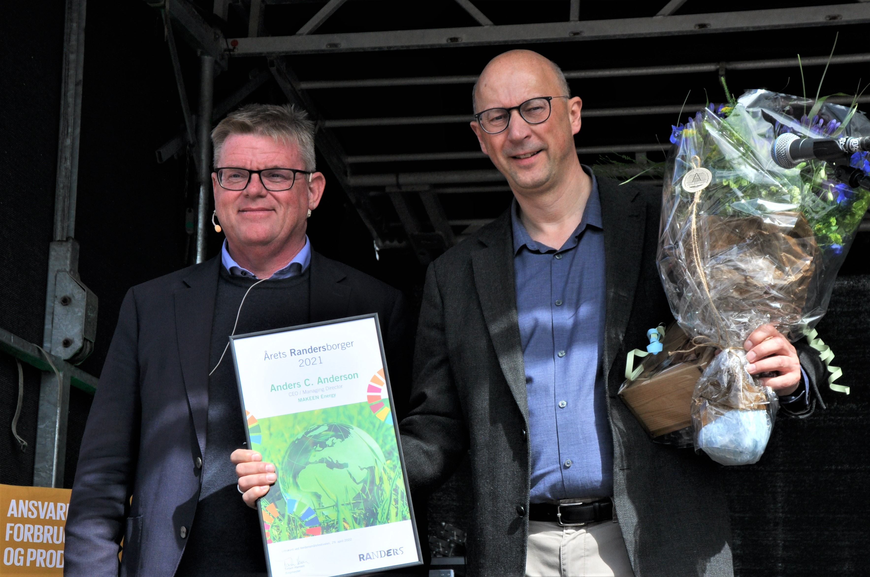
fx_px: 1810
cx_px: 435
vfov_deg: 18.1
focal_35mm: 75
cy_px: 288
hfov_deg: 27.0
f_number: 10
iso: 200
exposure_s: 1/400
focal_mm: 50
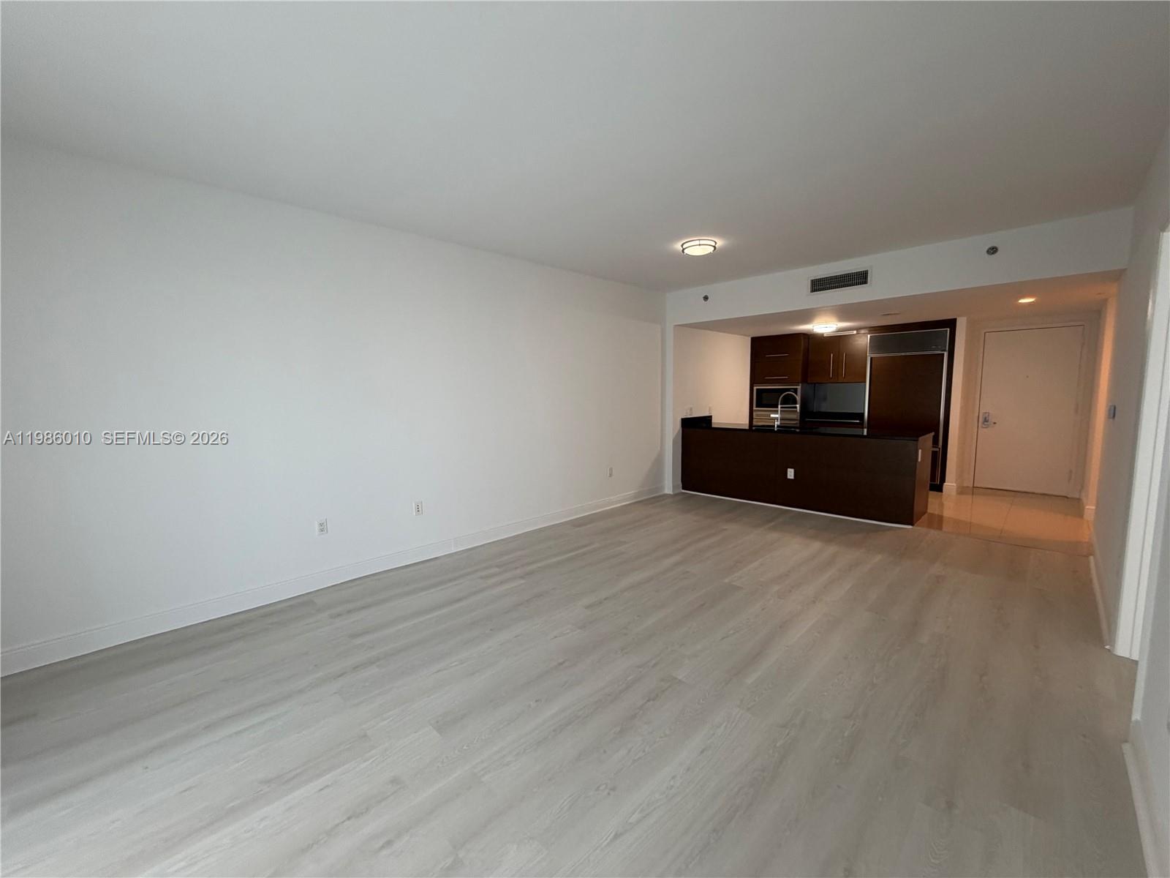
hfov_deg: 102.1
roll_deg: +1.2
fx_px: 473
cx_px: 585
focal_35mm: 14
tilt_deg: -5.7
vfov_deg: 85.7
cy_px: 439
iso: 200
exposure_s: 1/60
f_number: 2.2
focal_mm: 2.22
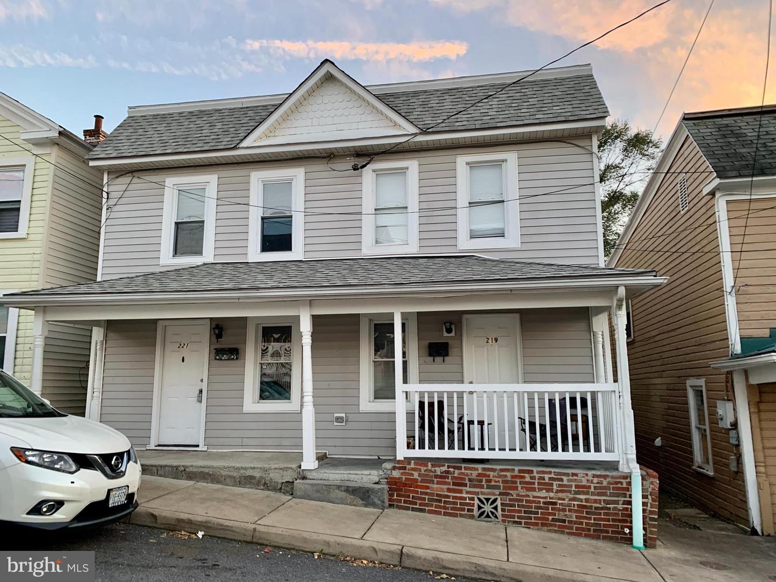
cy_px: 291
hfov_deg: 67.3
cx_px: 388
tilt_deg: +10.2
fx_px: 583
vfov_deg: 53.1
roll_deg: +0.5
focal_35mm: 26
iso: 100
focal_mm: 4.25
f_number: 1.8
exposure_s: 1/121
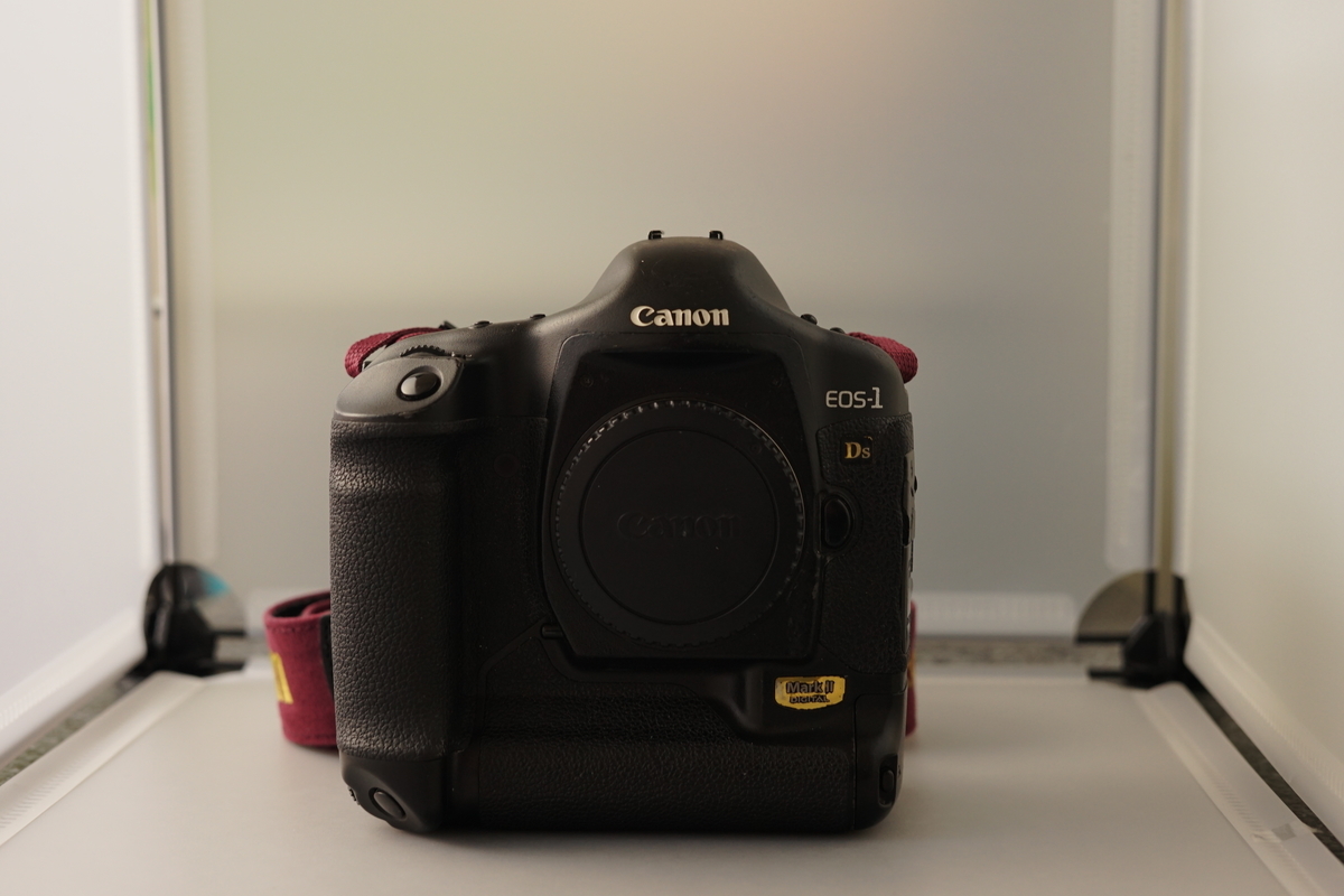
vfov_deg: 27.0
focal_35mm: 50
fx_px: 1867
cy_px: 448
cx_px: 672
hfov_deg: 39.6
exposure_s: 1/13
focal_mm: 50
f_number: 4.5
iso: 800
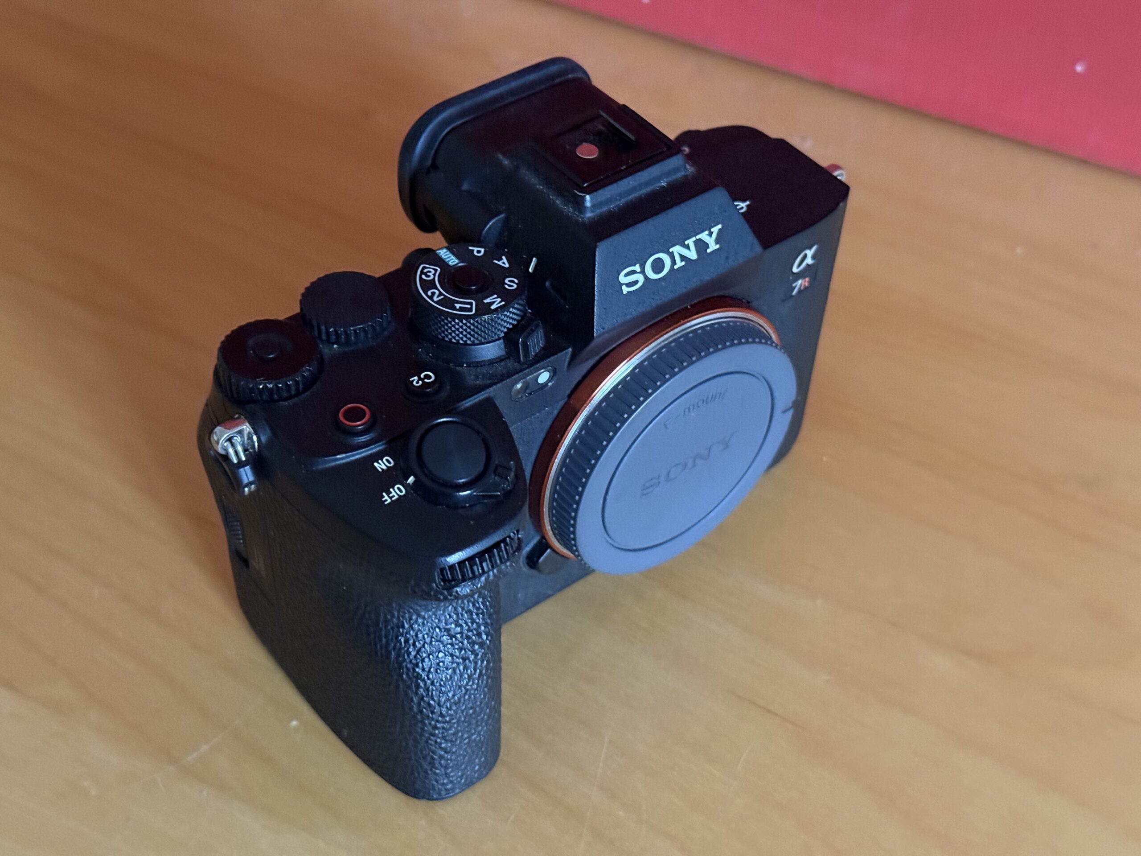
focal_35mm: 48
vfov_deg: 30.3
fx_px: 1582
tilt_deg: -45.2
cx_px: 570
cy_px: 428
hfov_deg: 39.7
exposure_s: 1/20
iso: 800
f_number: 1.78
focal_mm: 6.76
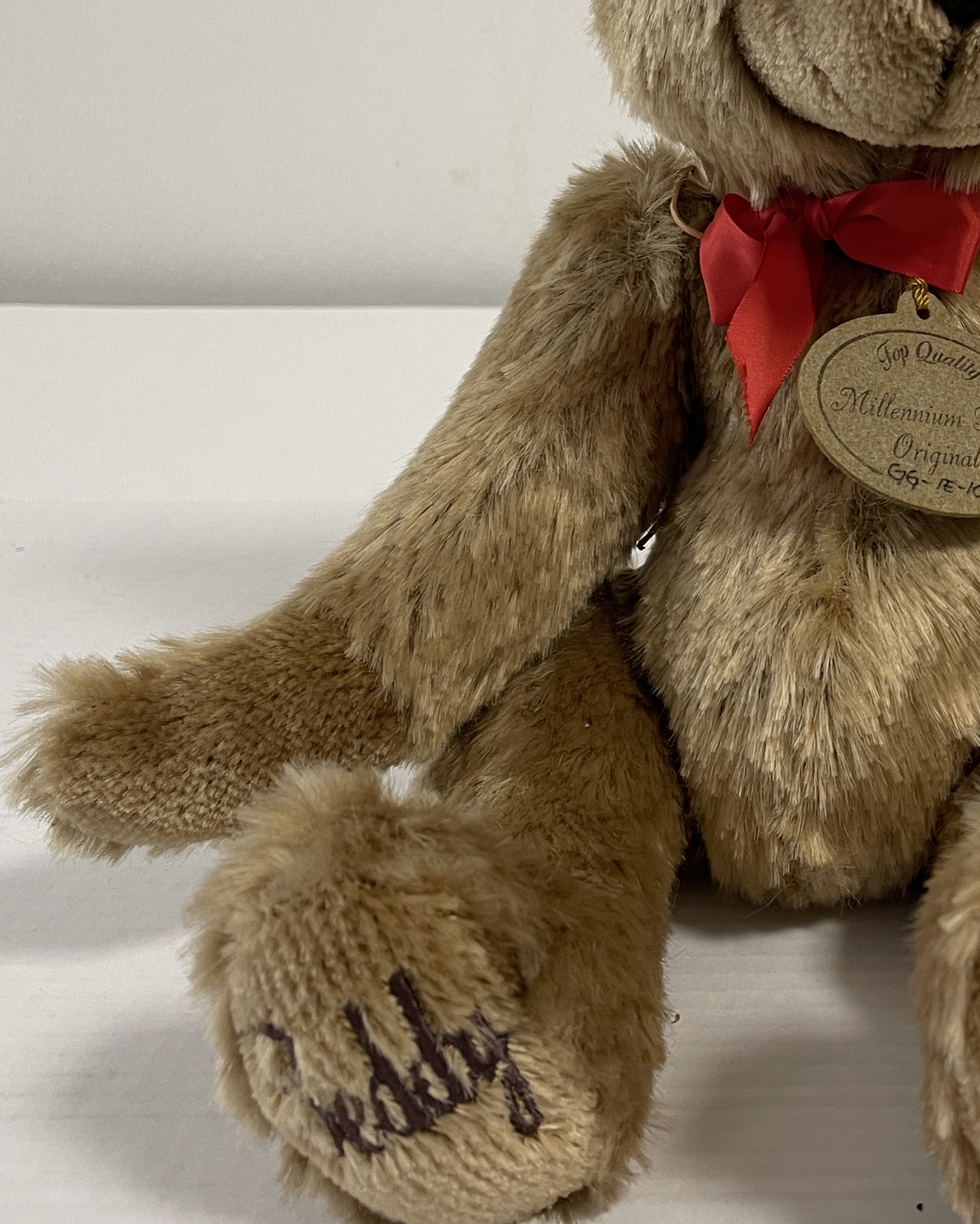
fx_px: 1740
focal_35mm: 48
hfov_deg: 30.0
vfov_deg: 38.5
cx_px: 893
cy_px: 443
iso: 100
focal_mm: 5.1
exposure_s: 1/50
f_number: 1.6
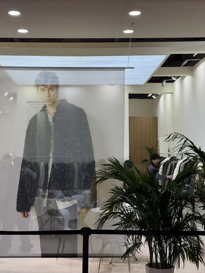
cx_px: 102
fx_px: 379
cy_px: 136
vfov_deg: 39.7
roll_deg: -0.4
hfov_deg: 30.3
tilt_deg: +5.5
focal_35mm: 48
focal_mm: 6.76
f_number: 1.78
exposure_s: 1/294
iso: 64
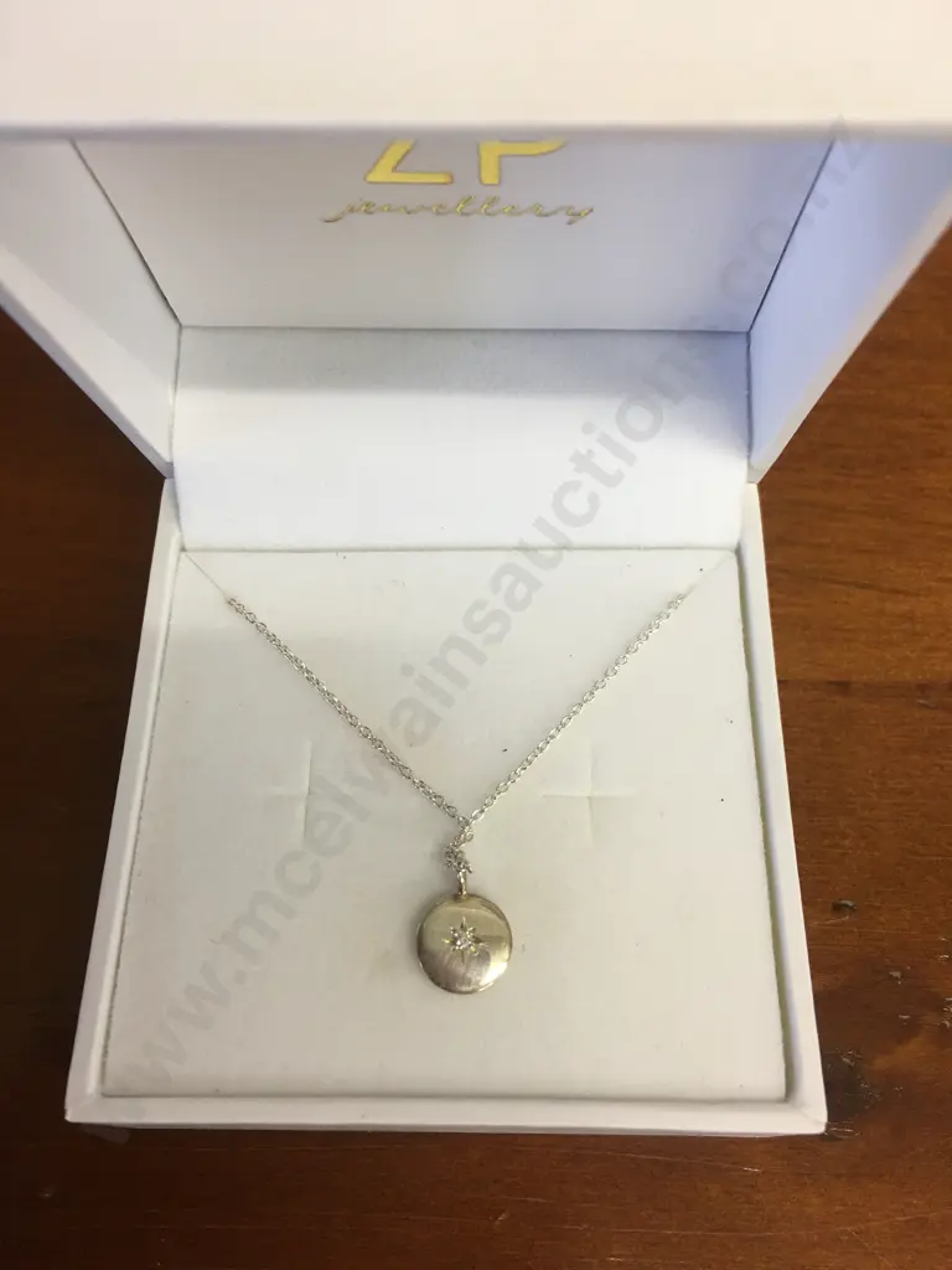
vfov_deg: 61.7
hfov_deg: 48.2
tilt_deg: -64.0
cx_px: 476
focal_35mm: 29
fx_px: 1063
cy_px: 635
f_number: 2.2
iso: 64
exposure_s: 1/33
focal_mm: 4.15
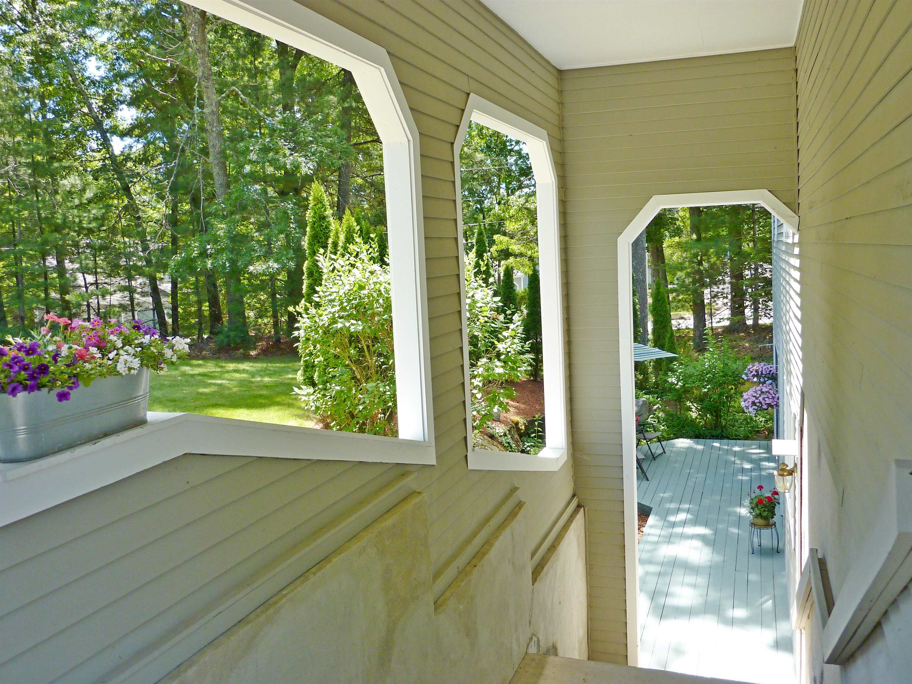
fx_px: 790
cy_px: 342
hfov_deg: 60.0
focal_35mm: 30
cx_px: 456
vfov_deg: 46.8
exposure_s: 1/125
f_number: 4
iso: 80
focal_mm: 5
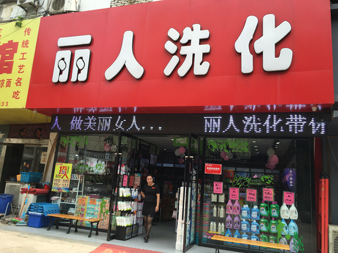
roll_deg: -4.9
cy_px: 126
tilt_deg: +11.8
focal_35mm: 29
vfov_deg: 48.2
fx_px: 283
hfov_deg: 61.7
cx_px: 169
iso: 25
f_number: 2.2
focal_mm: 4.15
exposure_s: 1/516
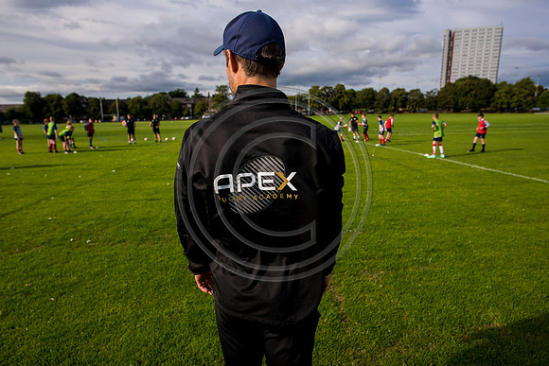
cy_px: 183
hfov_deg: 84.0
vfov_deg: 62.0
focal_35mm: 20
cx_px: 274
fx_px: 305
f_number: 4
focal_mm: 20
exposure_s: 1/2000
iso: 250
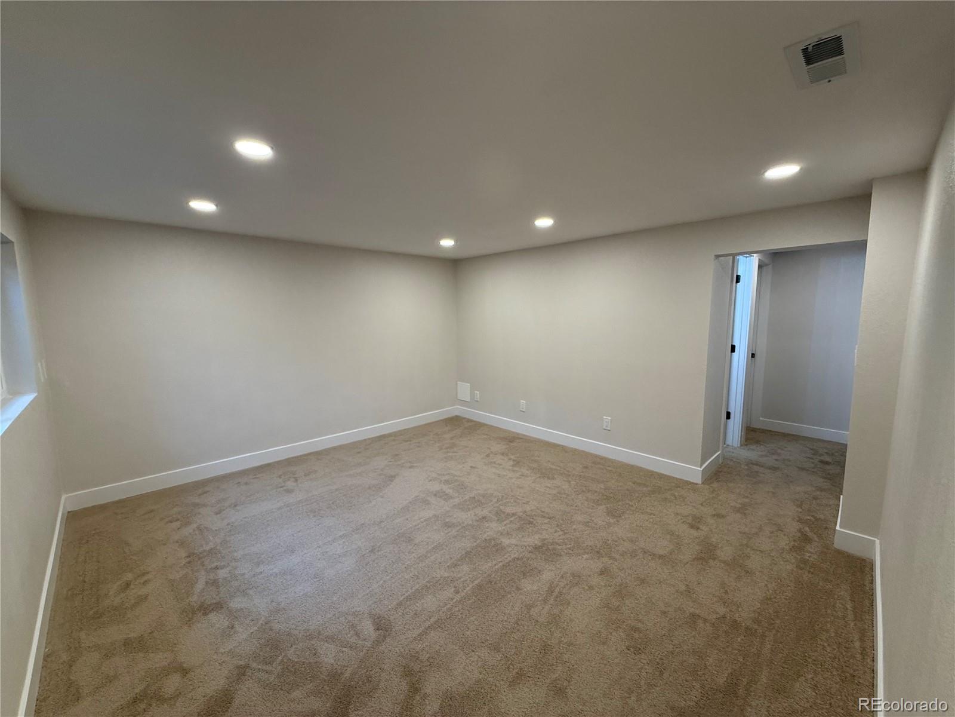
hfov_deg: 102.1
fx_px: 386
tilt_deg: -6.9
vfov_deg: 85.7
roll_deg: +0.0
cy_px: 358
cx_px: 478
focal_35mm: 14
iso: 200
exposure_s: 1/120
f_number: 2.2
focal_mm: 2.22
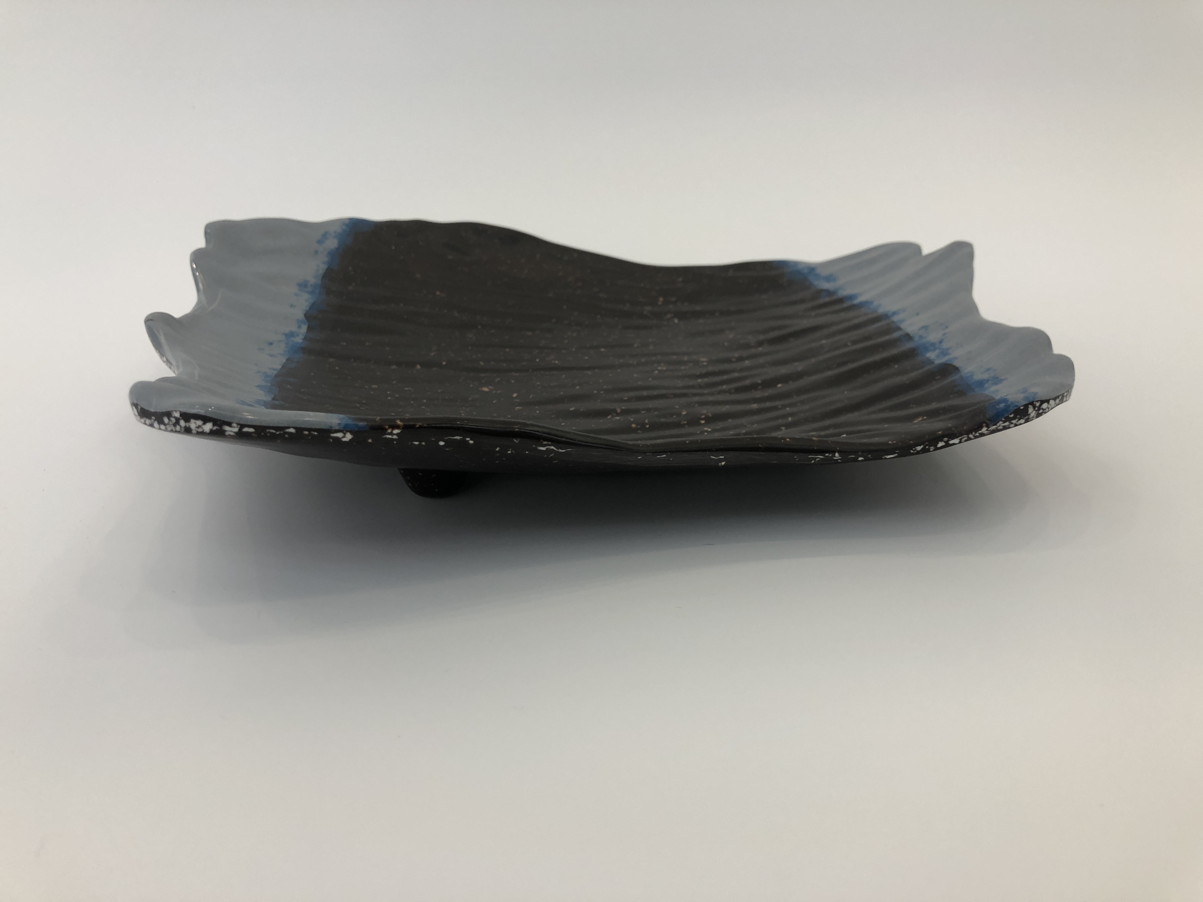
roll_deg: +2.8
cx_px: 602
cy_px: 451
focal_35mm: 28
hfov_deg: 63.4
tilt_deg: -23.4
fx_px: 973
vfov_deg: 49.7
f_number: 1.8
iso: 25
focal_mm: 4
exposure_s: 1/50
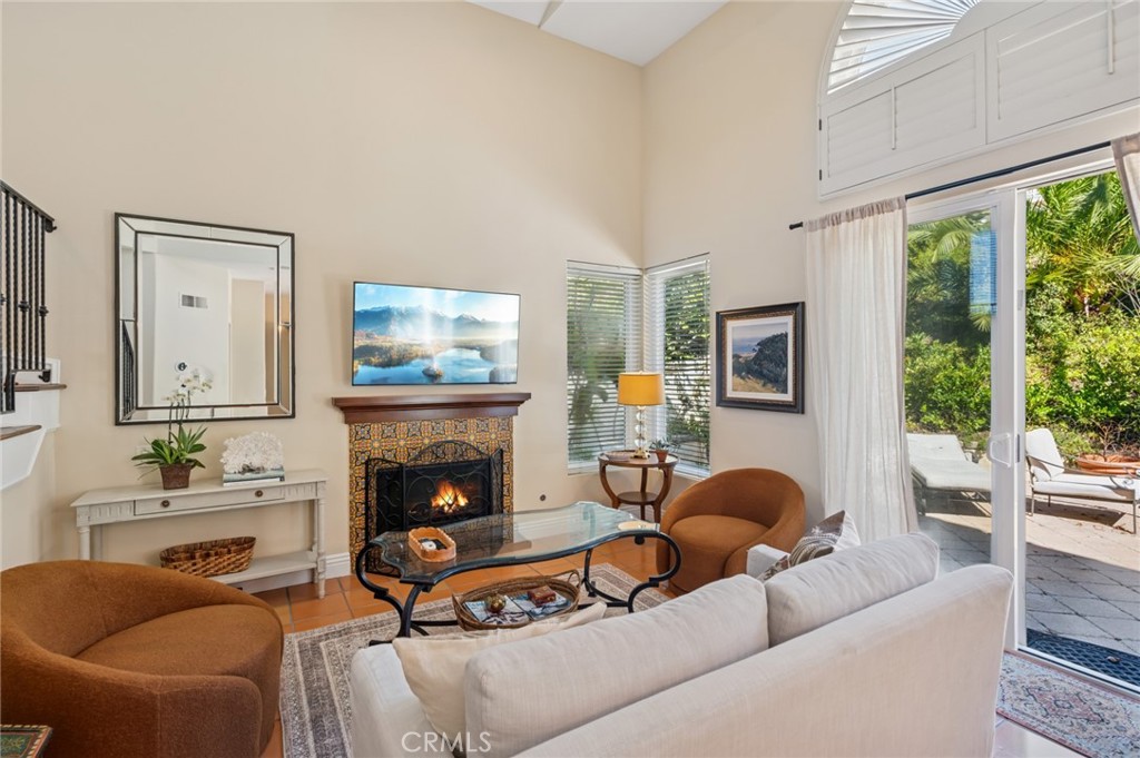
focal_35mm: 16
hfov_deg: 96.8
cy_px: 379
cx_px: 570
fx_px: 506
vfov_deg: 73.7
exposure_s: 1/25
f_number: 8
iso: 320
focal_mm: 16
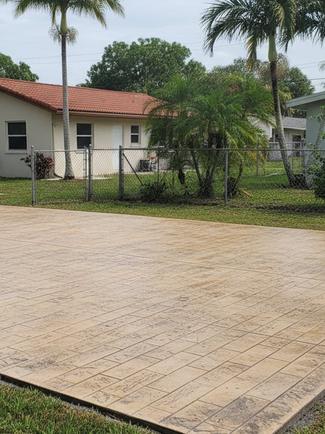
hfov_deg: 40.1
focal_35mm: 35
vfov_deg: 52.6
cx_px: 105
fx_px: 438
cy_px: 210
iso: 148
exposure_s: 1/589
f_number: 1.78
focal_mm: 6.8
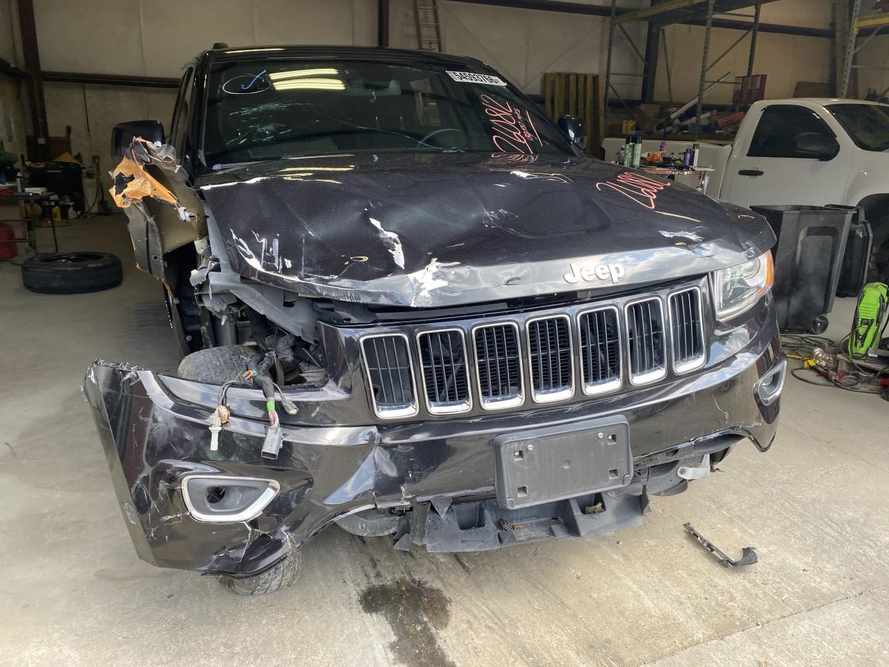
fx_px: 668
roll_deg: +1.0
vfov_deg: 53.1
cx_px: 444
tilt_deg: -12.9
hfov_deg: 67.3
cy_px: 334
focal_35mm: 26
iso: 32
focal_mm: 4.25
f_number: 1.8
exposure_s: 1/285
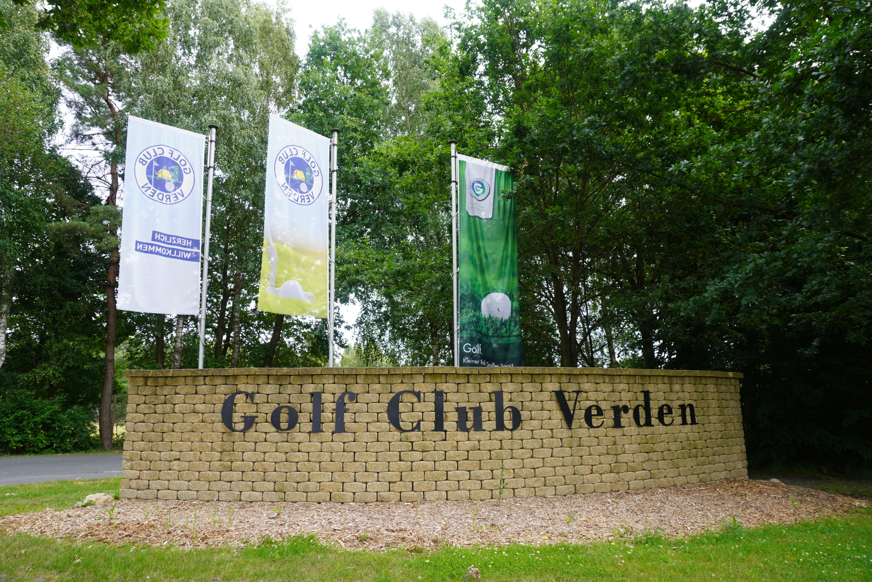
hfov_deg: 73.7
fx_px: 582
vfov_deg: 53.2
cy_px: 291
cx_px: 436
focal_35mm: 24
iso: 100
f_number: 5.6
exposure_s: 1/100
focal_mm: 16
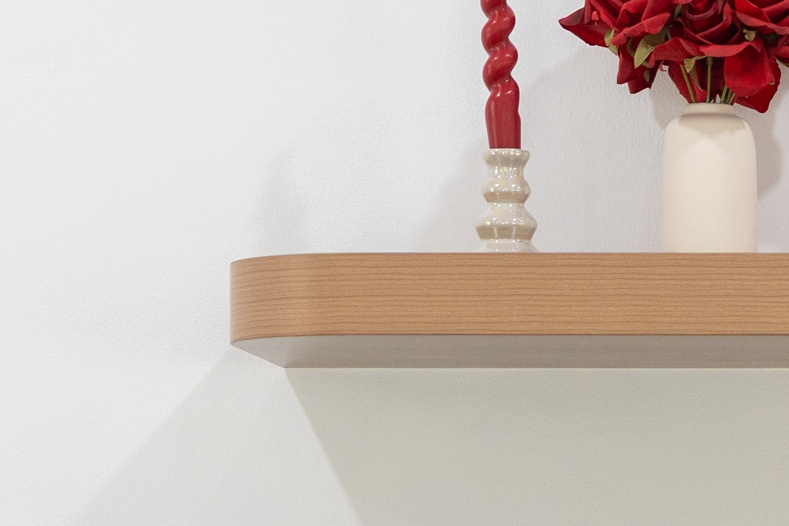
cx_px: 1015
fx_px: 4997
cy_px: 758
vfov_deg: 6.0
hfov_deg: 8.9
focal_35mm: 228
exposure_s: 1/125
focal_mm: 49
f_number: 2.8
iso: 640
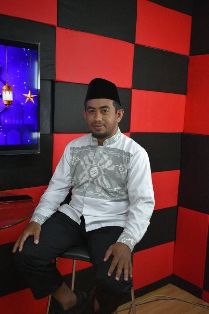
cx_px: 104
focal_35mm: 38
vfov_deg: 51.3
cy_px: 157
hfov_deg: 35.5
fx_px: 327
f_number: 4
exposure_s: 1/320
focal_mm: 25
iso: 3200
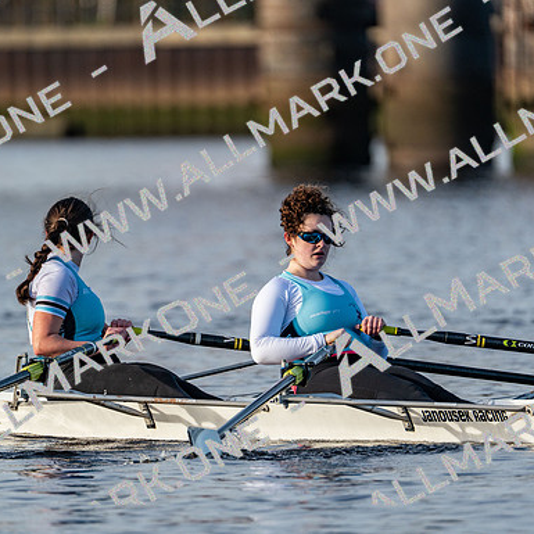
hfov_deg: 2.3
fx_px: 13421
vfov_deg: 2.3
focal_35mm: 769
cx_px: 216
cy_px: 267
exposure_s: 1/2000
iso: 800
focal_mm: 600
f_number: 6.3
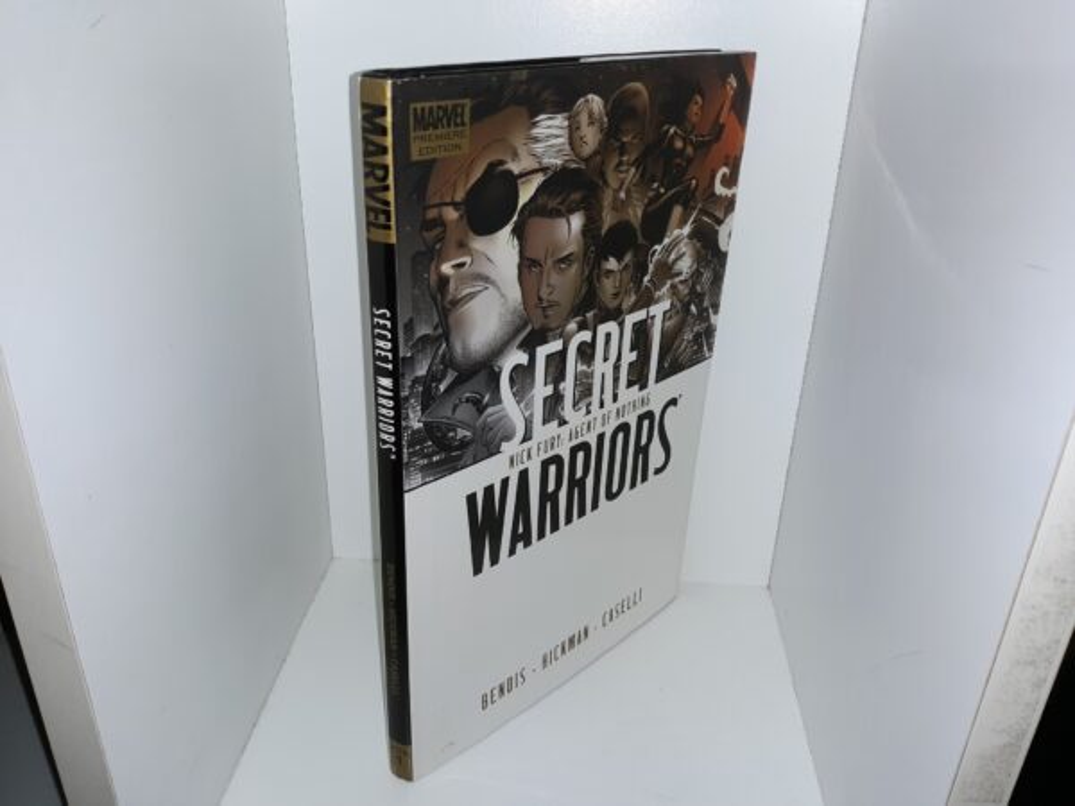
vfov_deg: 49.7
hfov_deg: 63.4
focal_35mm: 28
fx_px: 870
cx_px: 538
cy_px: 403
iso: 40
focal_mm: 3.7
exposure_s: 1/120
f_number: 1.7
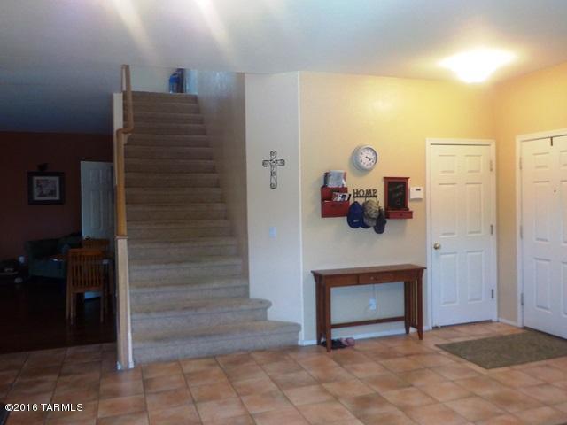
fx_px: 491
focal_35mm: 30
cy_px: 212
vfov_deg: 46.8
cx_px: 284
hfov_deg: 60.0
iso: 250
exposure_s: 1/30
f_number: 3.3
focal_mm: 4.1
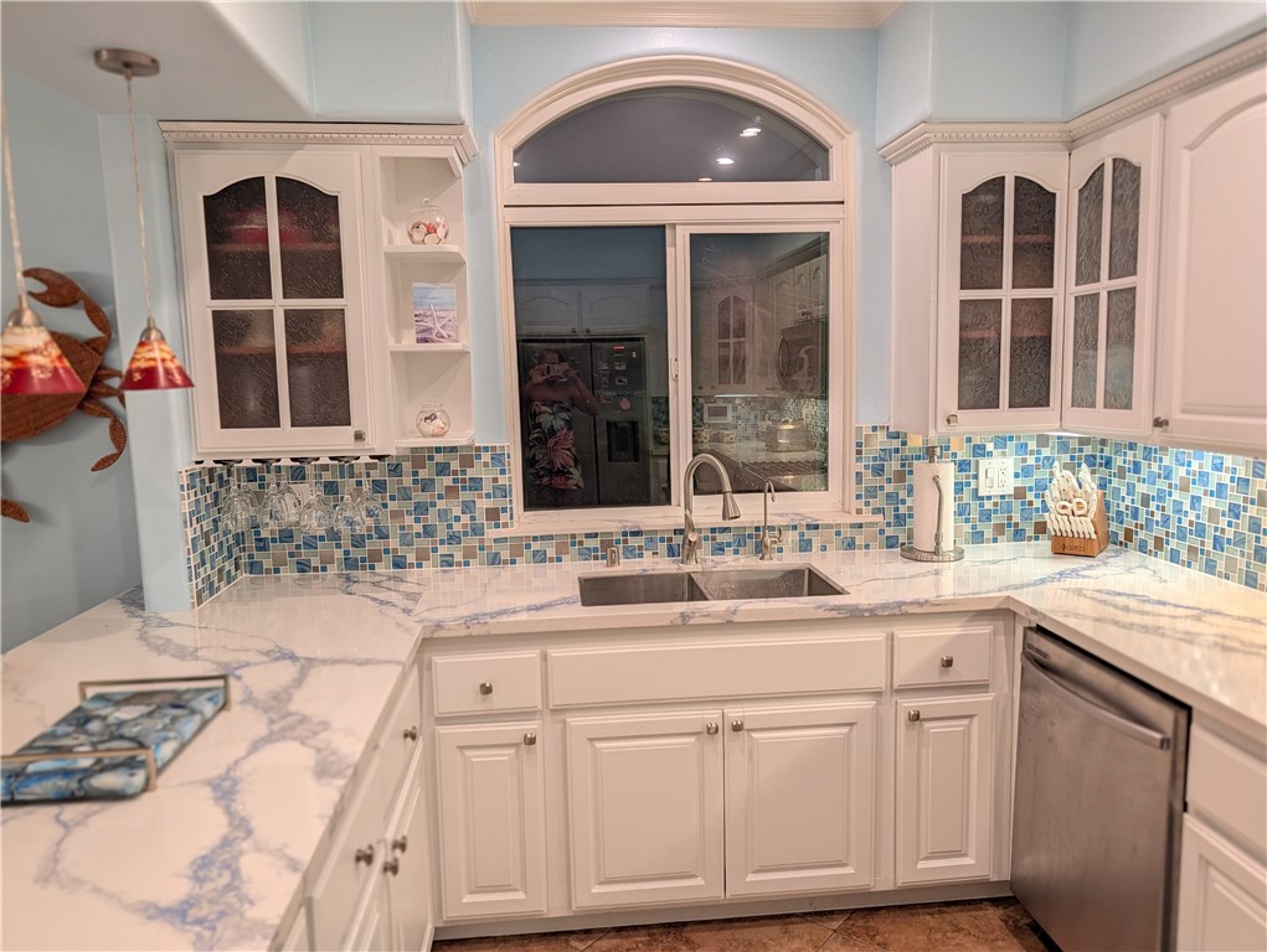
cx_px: 634
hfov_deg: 71.5
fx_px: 879
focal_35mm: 24
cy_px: 476
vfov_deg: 56.9
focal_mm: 6.9
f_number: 1.68
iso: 59
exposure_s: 1/40
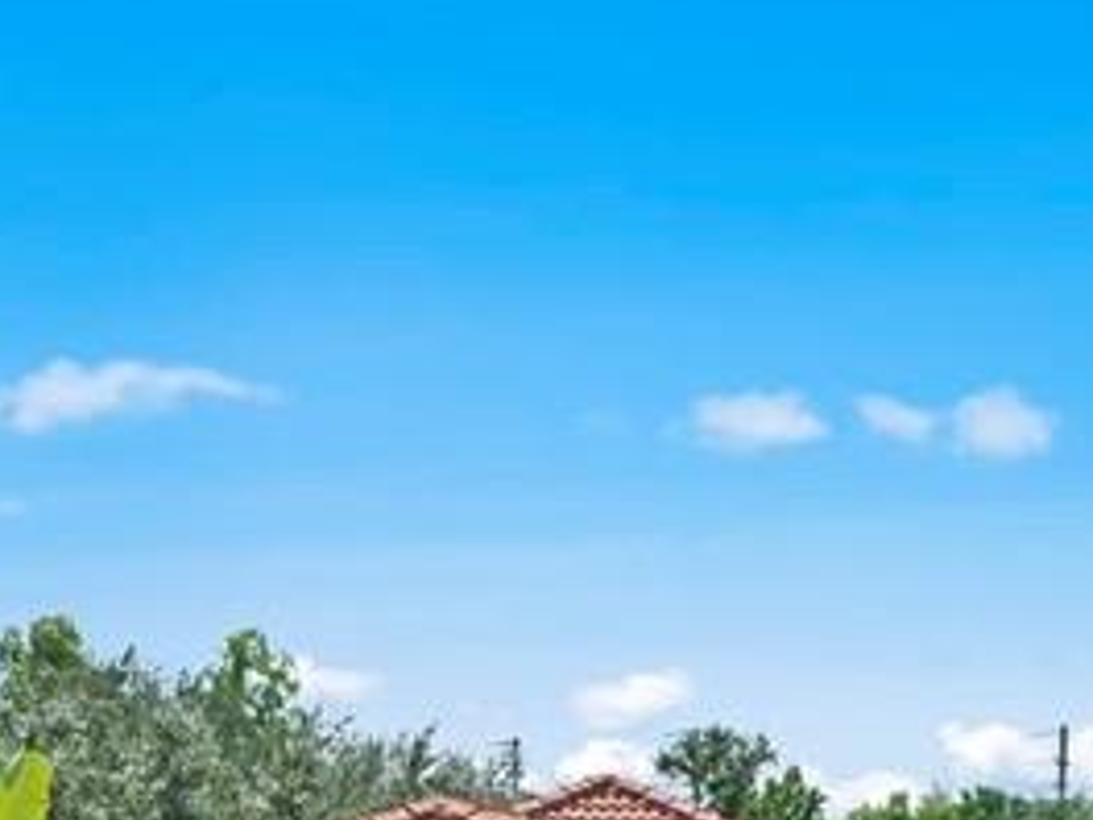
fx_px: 2936
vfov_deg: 14.0
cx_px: 720
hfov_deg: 21.0
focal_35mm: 93
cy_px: 1491
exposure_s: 1/4000
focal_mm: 12.29
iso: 190
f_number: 2.8
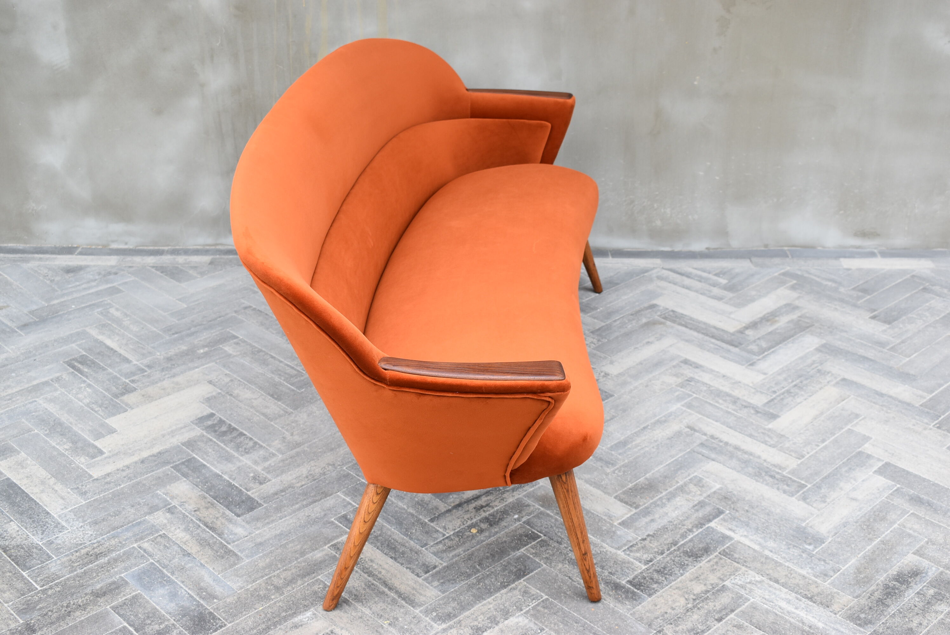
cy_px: 318
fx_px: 1228
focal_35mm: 46
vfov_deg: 29.0
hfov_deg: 42.3
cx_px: 475
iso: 400
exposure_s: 1/125
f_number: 6.3
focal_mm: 31
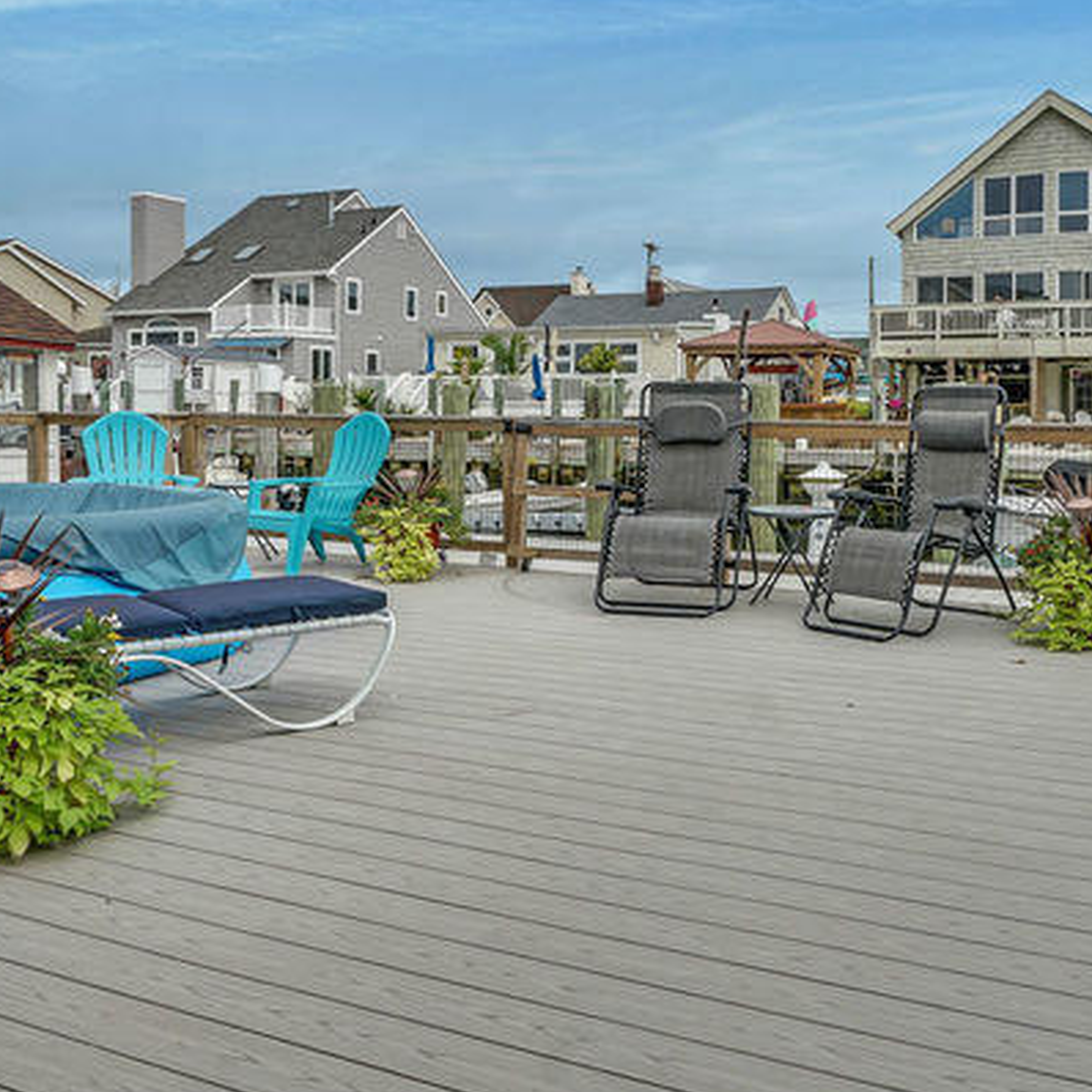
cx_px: 631
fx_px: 1142
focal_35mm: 32
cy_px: 402
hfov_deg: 50.9
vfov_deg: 50.5
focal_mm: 15
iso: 200
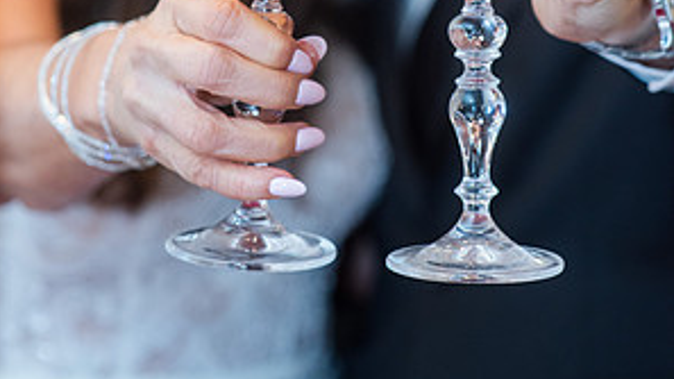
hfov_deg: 15.9
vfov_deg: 8.9
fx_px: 2412
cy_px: -68
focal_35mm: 135
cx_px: 336
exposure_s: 1/160
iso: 1250
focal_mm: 85
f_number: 3.2
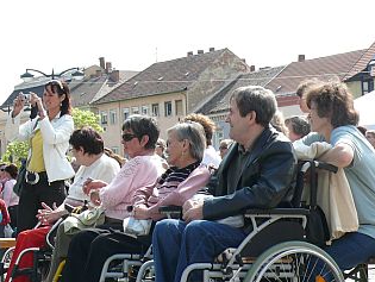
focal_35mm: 127
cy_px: 178
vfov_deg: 11.7
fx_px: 1377
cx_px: 168
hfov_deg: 15.5
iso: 100
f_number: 5.6
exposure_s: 1/320
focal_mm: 12.4
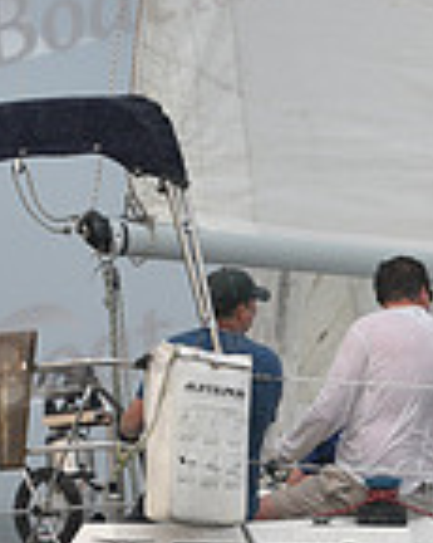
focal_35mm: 264
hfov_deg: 5.8
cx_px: 471
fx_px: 4233
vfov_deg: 7.3
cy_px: 526
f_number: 2.8
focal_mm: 70
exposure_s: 1/500
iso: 400
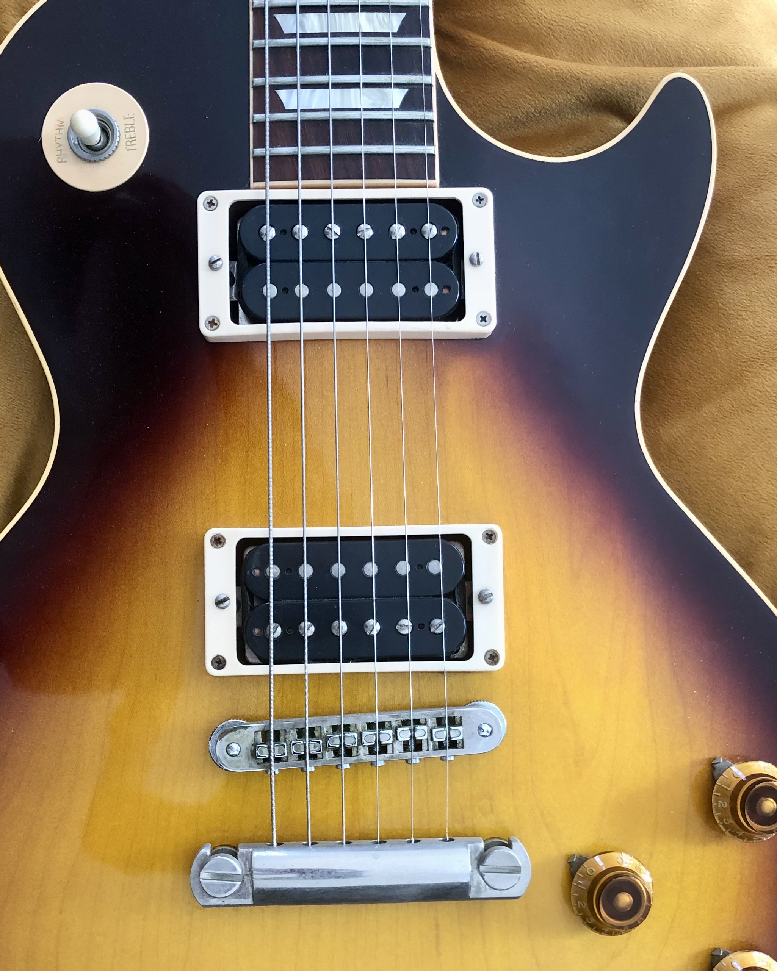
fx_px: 1236
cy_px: 599
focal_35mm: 43
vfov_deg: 42.6
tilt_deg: -83.9
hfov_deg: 34.9
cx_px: 377
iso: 32
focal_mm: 4
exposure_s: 1/30
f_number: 1.8
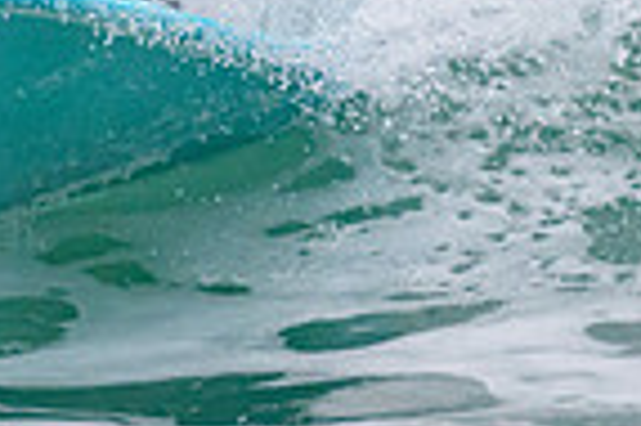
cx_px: -13
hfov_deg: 0.8
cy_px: -173
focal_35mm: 2486
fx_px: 44214
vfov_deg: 0.6
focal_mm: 500
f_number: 5.6
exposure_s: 1/1250
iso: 900
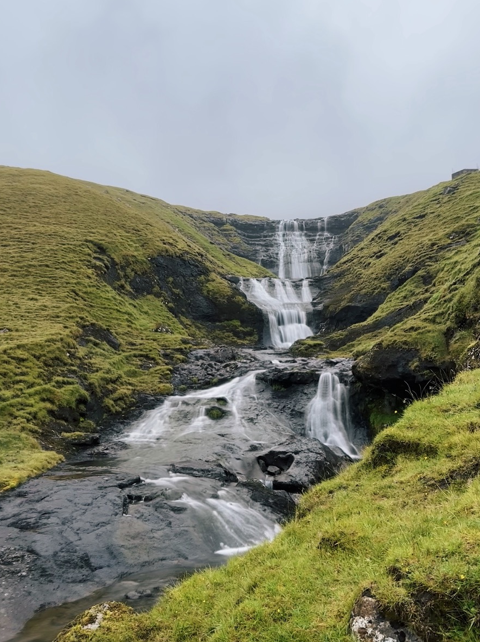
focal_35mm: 26
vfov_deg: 67.3
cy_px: 327
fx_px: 481
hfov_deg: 53.0
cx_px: 252
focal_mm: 6.86
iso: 80
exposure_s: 1/1198
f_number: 1.78
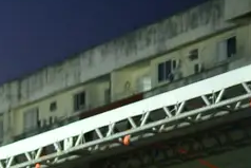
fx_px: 1437
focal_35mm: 206
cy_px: 428
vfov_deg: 6.3
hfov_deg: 9.1
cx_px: -330
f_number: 1.8
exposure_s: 1/250
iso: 800
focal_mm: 35
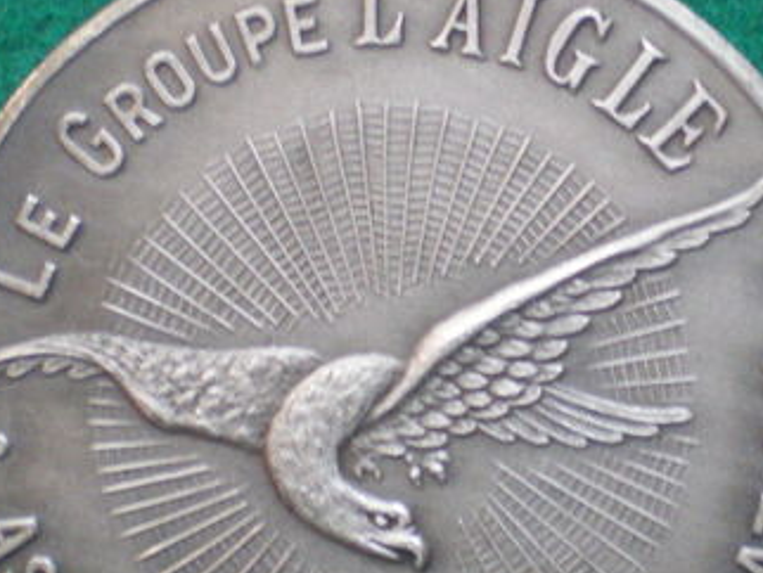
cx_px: 472
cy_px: 256
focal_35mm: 118
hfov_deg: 16.7
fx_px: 2603
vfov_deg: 12.6
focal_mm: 6.3
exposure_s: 1/50
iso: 400
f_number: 3.1
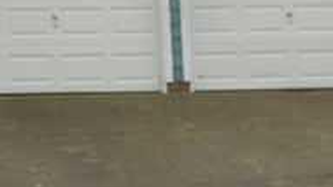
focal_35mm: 136
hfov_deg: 15.2
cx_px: -72
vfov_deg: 8.8
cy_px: -65
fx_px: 1201
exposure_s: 1/100
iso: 80
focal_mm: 6.7
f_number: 3.9
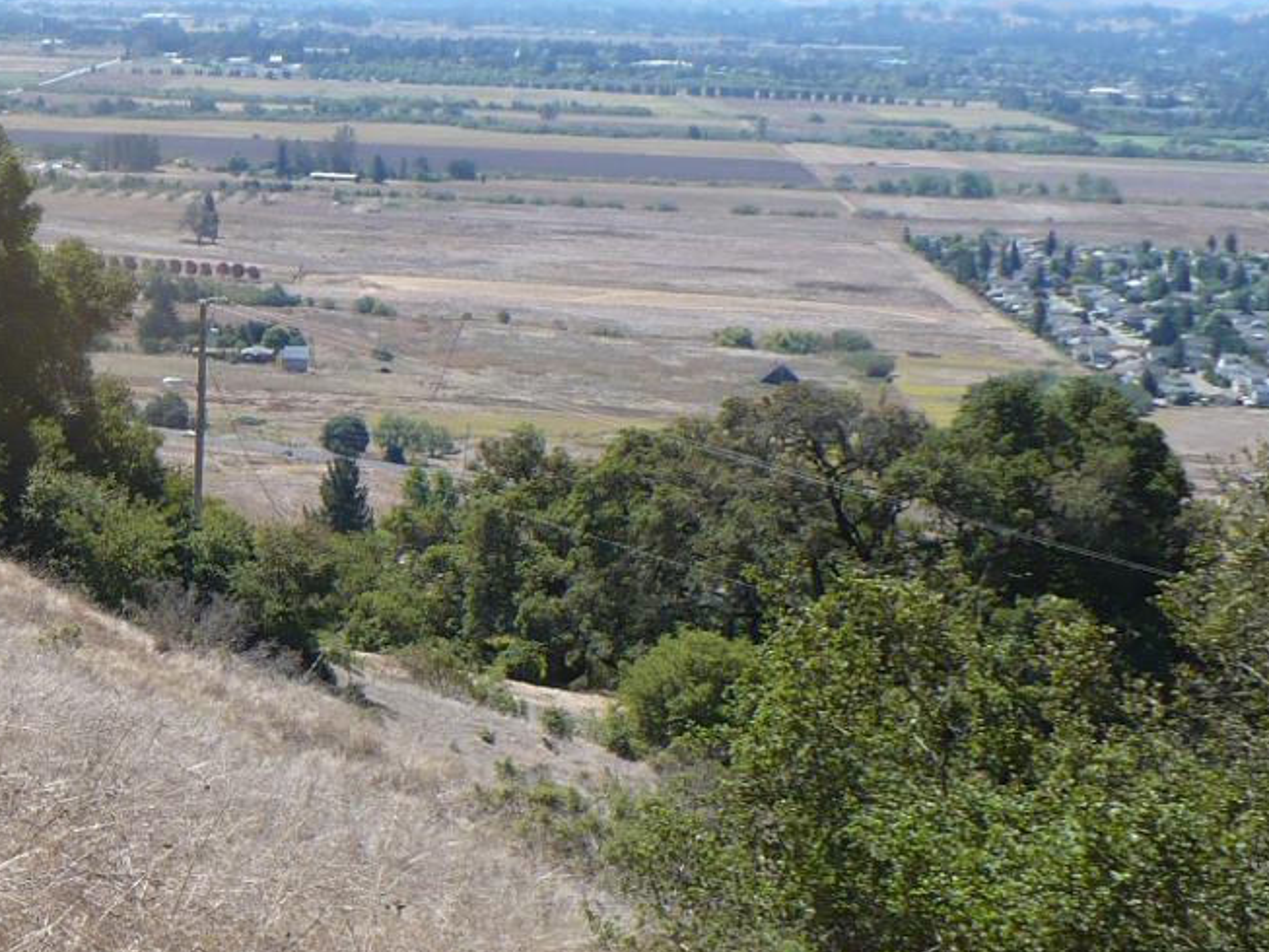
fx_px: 3117
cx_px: -120
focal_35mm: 85
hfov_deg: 21.8
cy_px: 442
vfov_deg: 17.4
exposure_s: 1/800
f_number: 2.8
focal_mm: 6.1
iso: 100
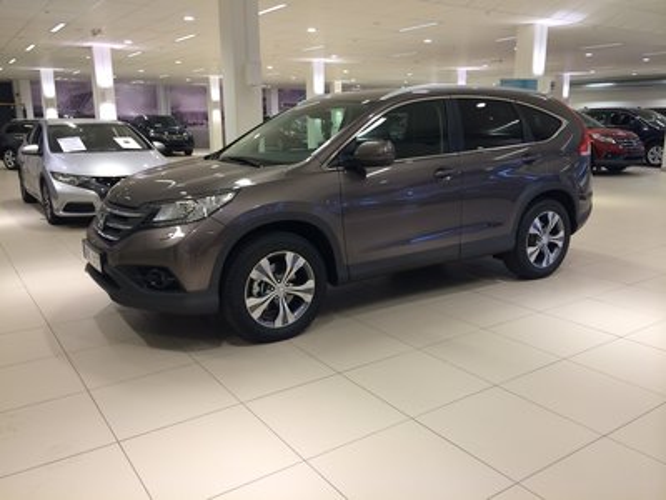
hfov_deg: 60.0
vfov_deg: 46.8
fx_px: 577
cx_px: 333
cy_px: 250
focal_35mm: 30
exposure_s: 1/30
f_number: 2.2
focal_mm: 4.12
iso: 40
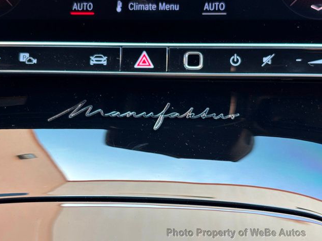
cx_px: 158
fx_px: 493
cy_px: 121
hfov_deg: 36.2
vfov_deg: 27.5
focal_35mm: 53
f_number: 1.6
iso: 64
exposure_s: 1/54
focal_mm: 5.96
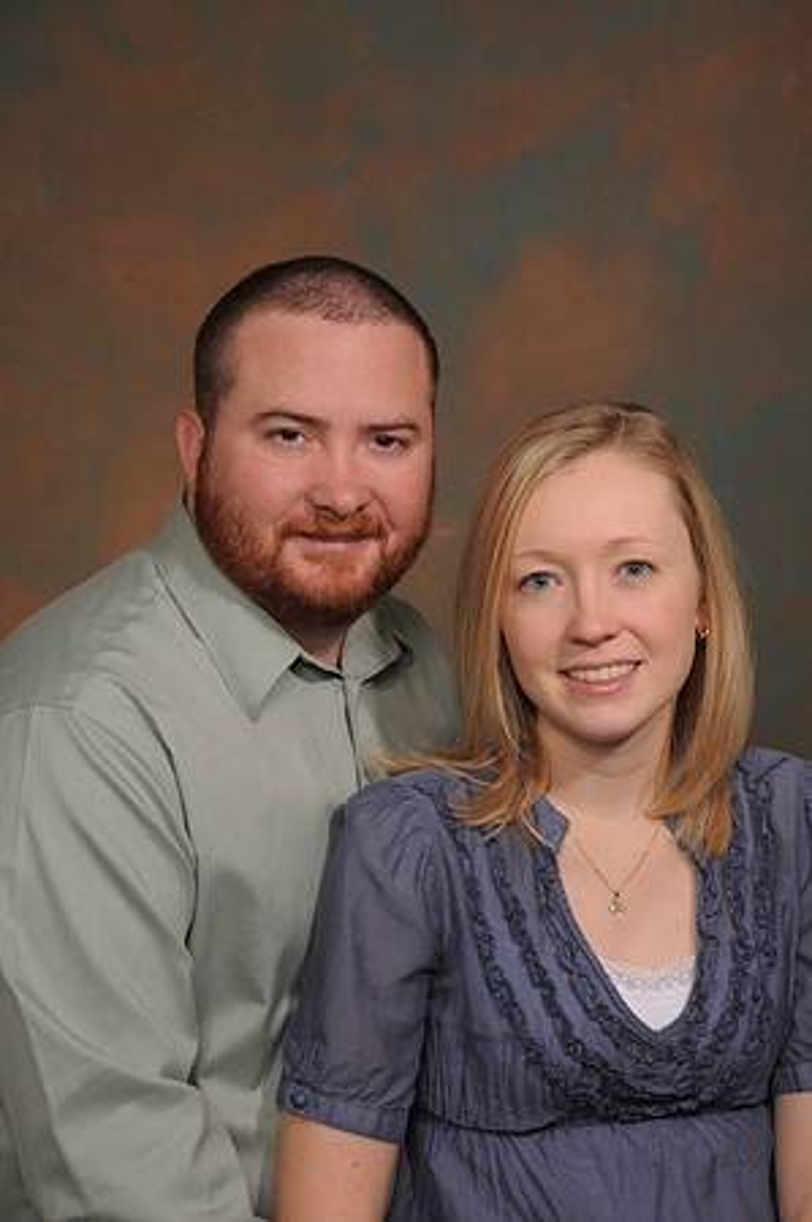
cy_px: 611
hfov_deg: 15.7
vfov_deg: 23.4
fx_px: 2950
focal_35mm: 87
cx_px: 406
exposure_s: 1/125
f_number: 6.3
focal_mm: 58
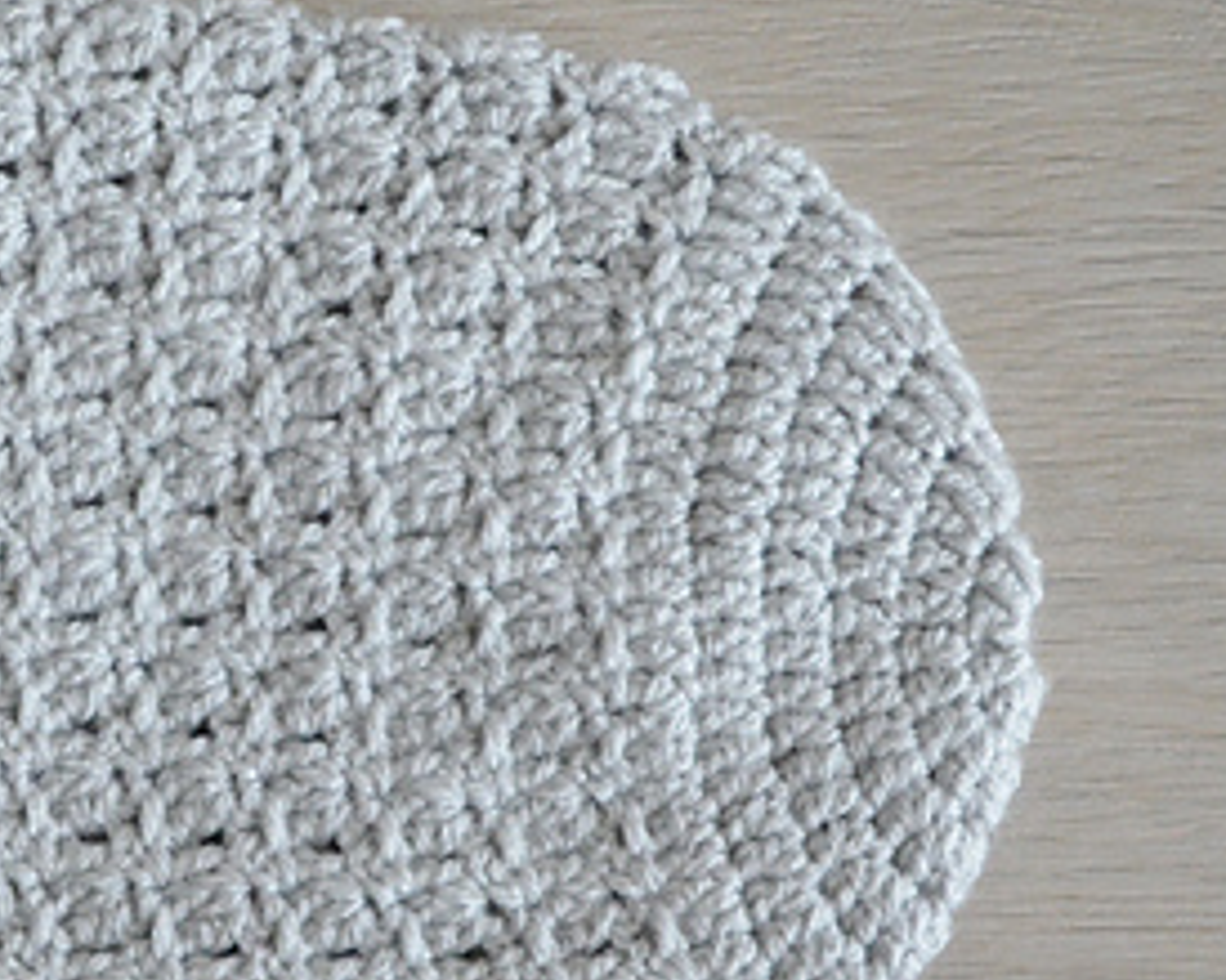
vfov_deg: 25.4
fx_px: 2140
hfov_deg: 30.9
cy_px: 783
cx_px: 197
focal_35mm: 59
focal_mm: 18
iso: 2800
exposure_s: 1/30
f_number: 3.5
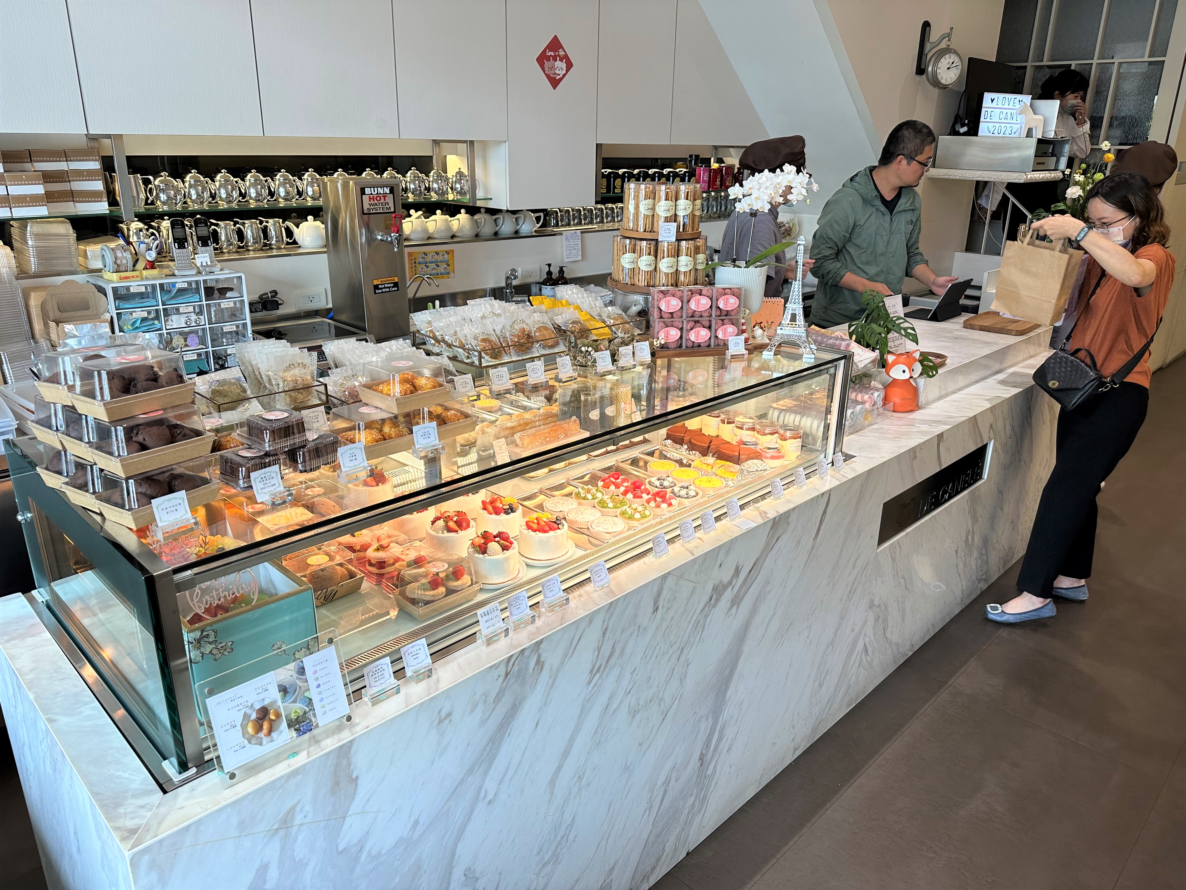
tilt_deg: -19.4
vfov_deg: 56.8
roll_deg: -1.1
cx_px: 593
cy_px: 445
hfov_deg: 71.6
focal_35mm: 24
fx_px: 822
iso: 100
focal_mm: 6.86
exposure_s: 1/120
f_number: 1.78
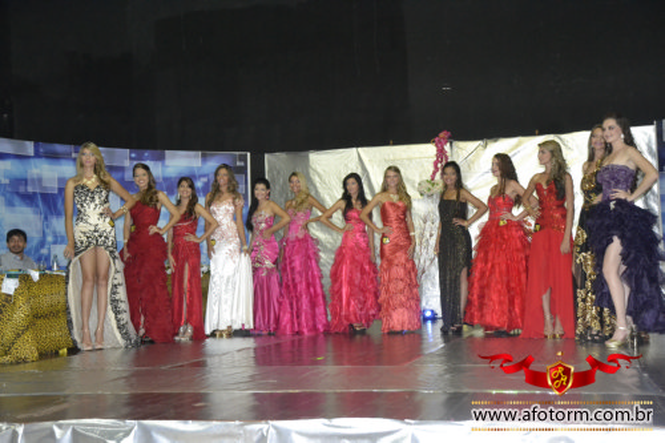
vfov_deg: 25.7
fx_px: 969
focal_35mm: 52
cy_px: 222
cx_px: 332
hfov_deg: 37.9
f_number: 4.2
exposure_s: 1/60
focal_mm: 35
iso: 3200
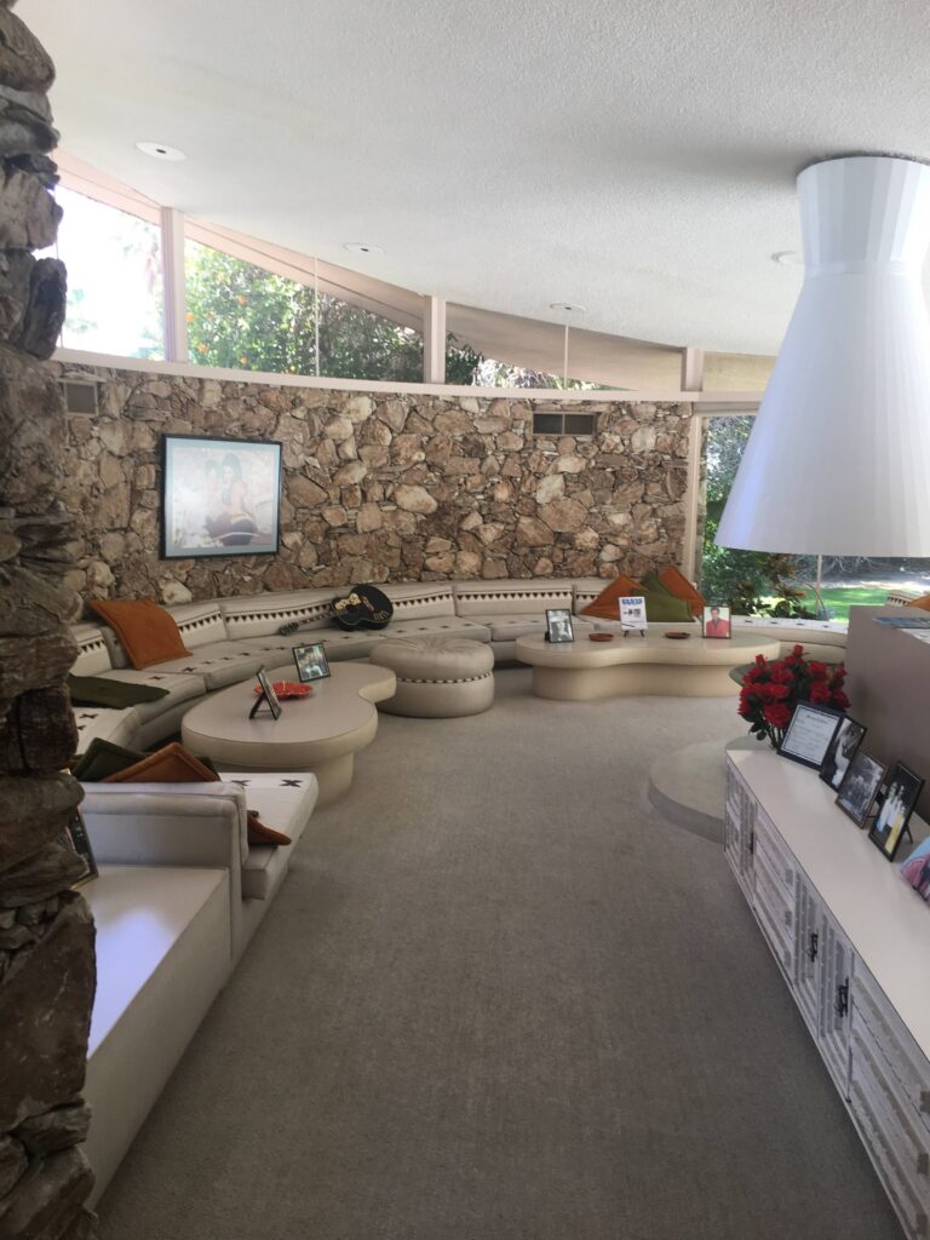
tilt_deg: -8.5
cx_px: 465
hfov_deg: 48.2
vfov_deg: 61.7
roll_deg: +0.3
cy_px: 620
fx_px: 1039
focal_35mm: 29
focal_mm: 4.15
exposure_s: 1/60
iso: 25
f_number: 2.2
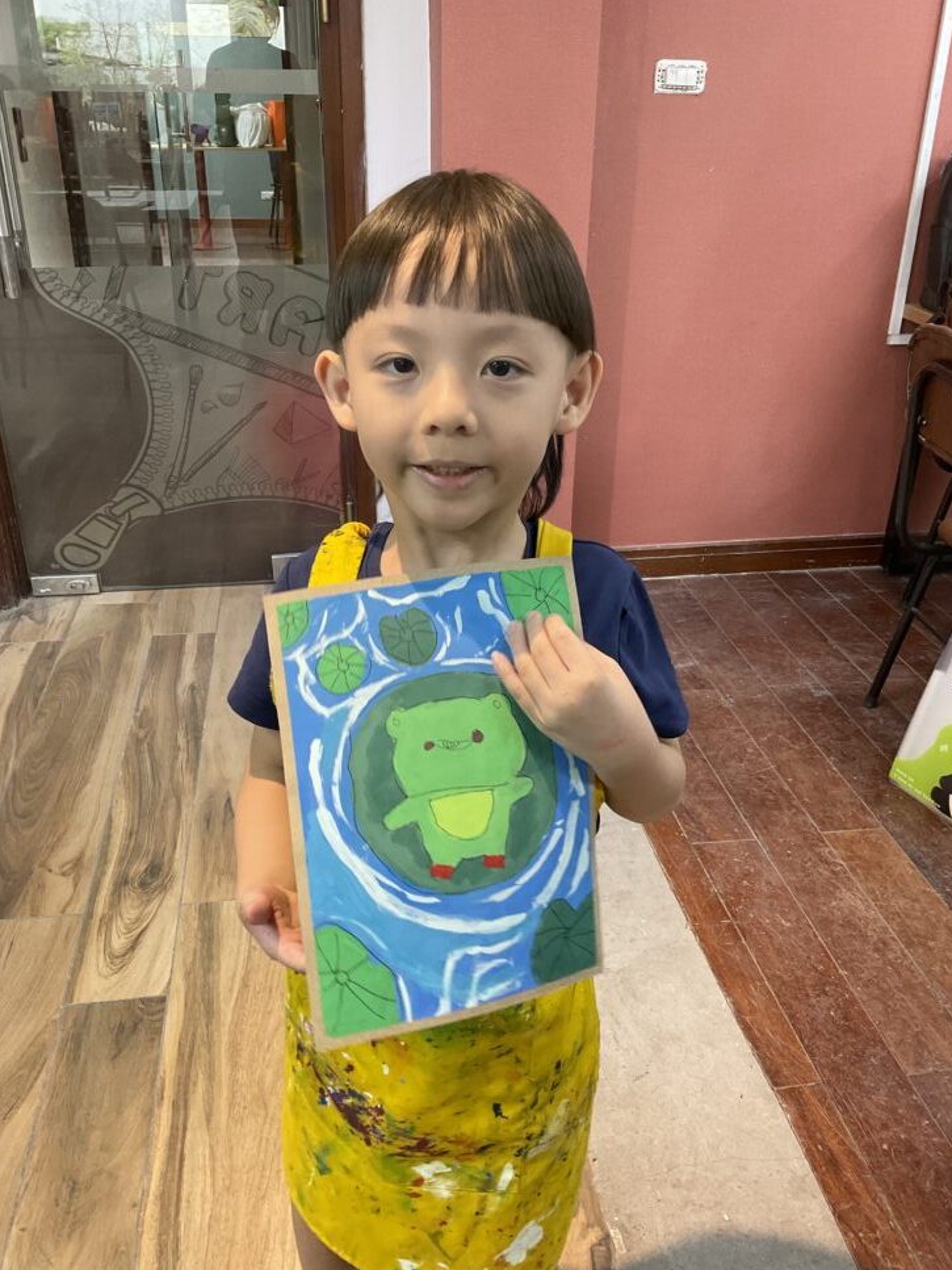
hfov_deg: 46.8
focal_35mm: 30
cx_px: 473
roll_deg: -1.3
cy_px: 647
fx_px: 1100
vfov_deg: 60.0
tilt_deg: -27.1
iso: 50
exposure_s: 1/50
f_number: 1.8
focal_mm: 3
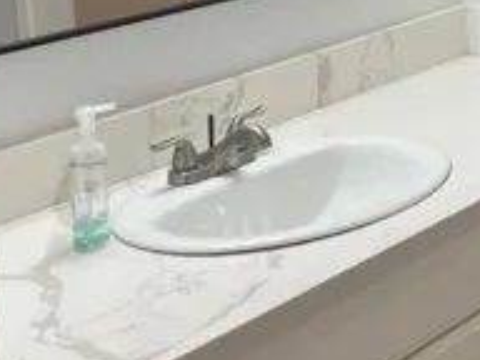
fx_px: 1401
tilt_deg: -7.3
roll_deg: +2.4
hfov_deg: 17.3
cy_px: -125
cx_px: 741
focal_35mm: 101
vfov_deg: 14.0
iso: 64
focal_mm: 5.7
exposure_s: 1/60
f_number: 1.5
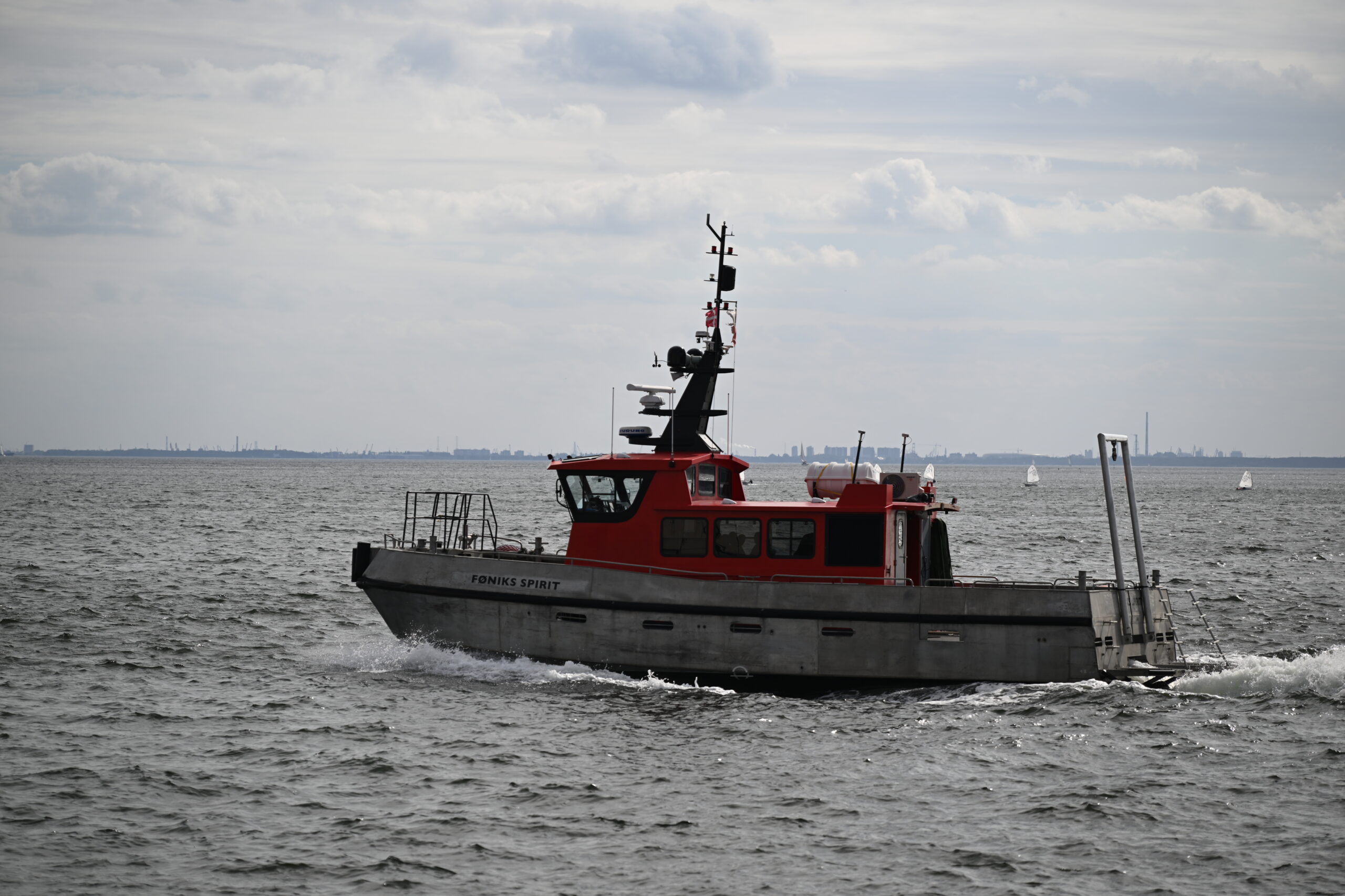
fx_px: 4483
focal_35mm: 120
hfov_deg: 17.1
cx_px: 672
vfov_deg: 11.4
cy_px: 448
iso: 100
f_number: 4
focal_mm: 120
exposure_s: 1/2500
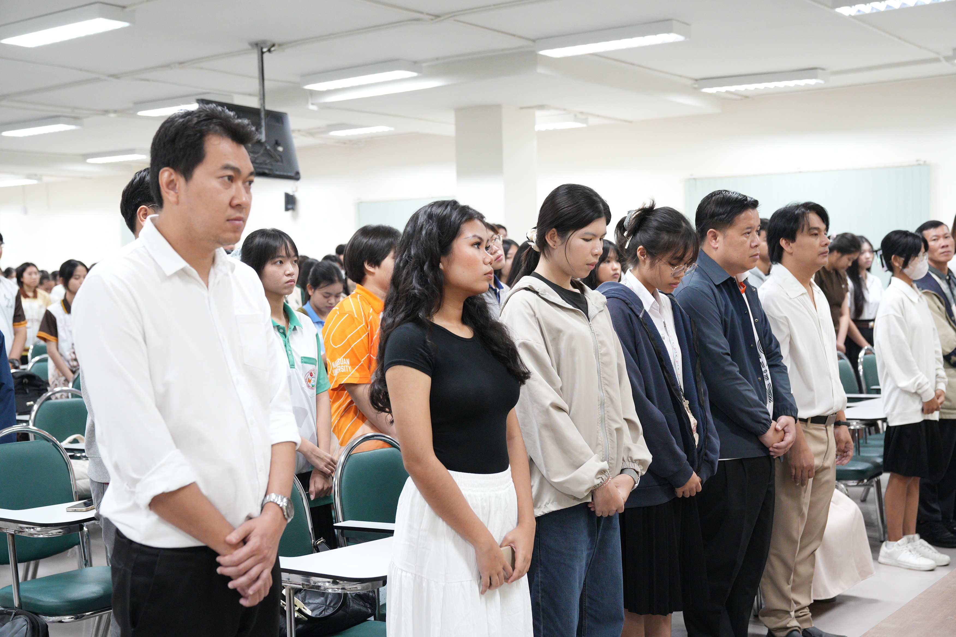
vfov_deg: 30.5
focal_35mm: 44
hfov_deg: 44.5
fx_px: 1168
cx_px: 478
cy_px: 318
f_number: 4
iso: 5000
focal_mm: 44
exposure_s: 1/100
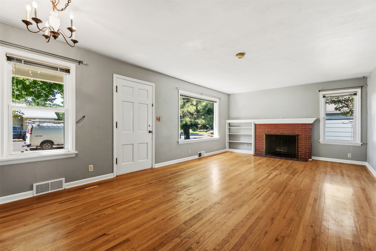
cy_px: 126
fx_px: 167
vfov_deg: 73.7
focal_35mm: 16
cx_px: 188
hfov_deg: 96.7
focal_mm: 16
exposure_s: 1/25
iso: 250
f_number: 9
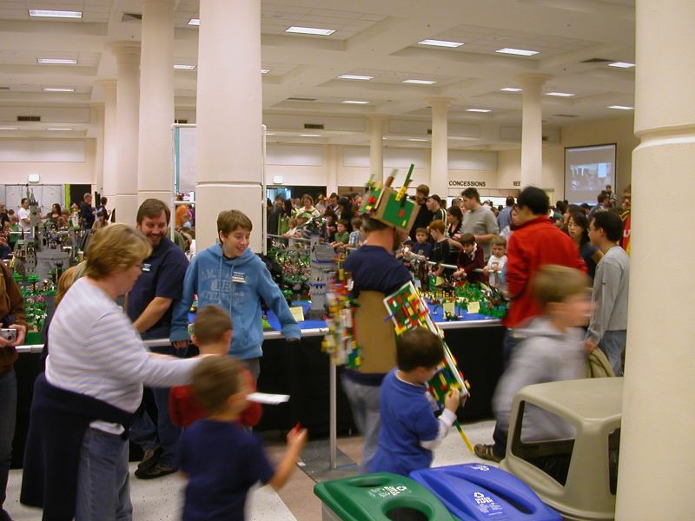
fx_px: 743
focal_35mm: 37
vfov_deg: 38.7
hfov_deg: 50.1
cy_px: 260
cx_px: 348
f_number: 2.7
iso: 100
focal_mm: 5.6
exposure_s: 1/11.9
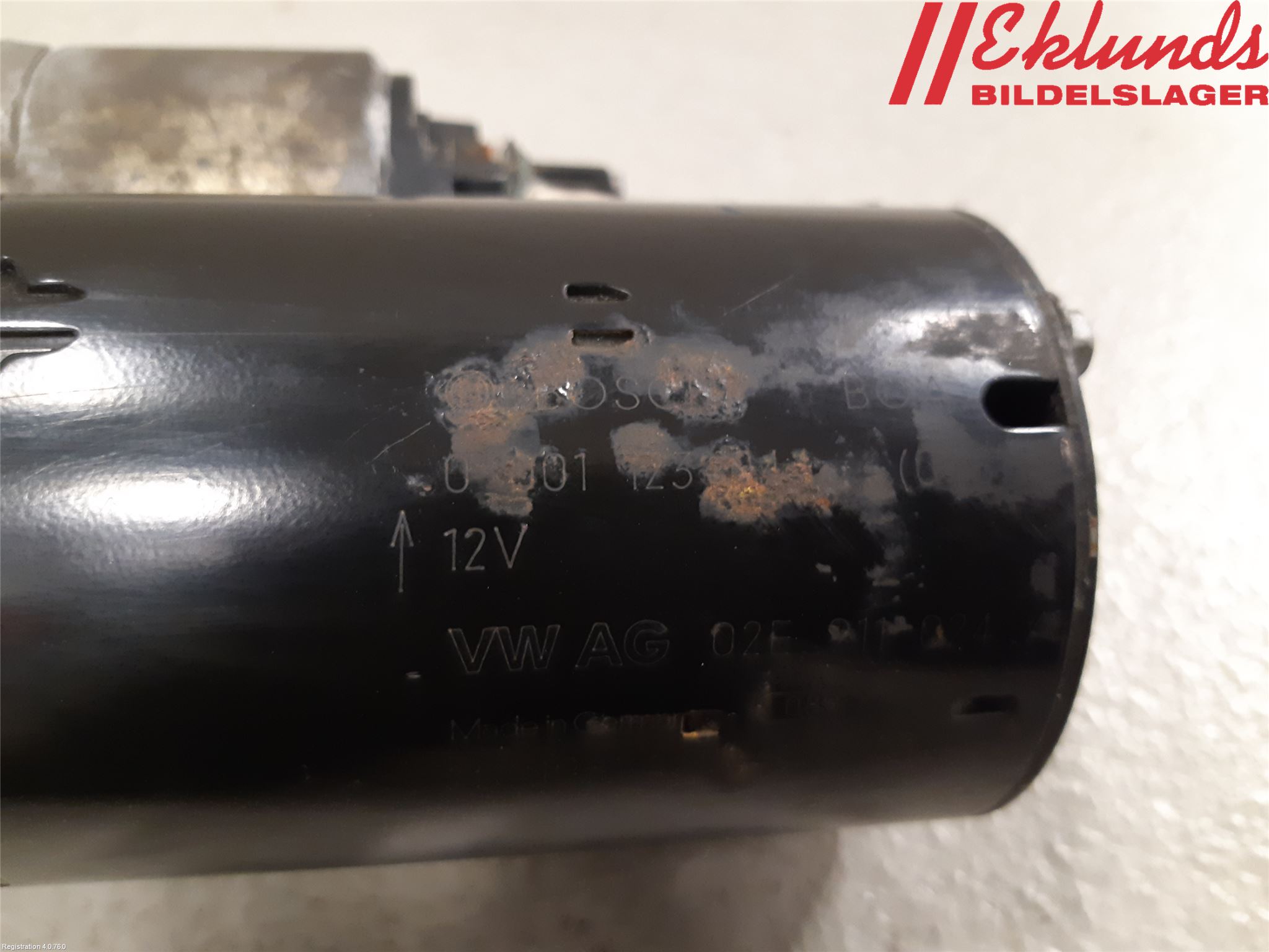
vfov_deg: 53.1
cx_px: 634
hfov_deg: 67.3
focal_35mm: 26
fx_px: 953
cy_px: 476
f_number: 1.7
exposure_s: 1/25
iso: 250
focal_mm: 3.93
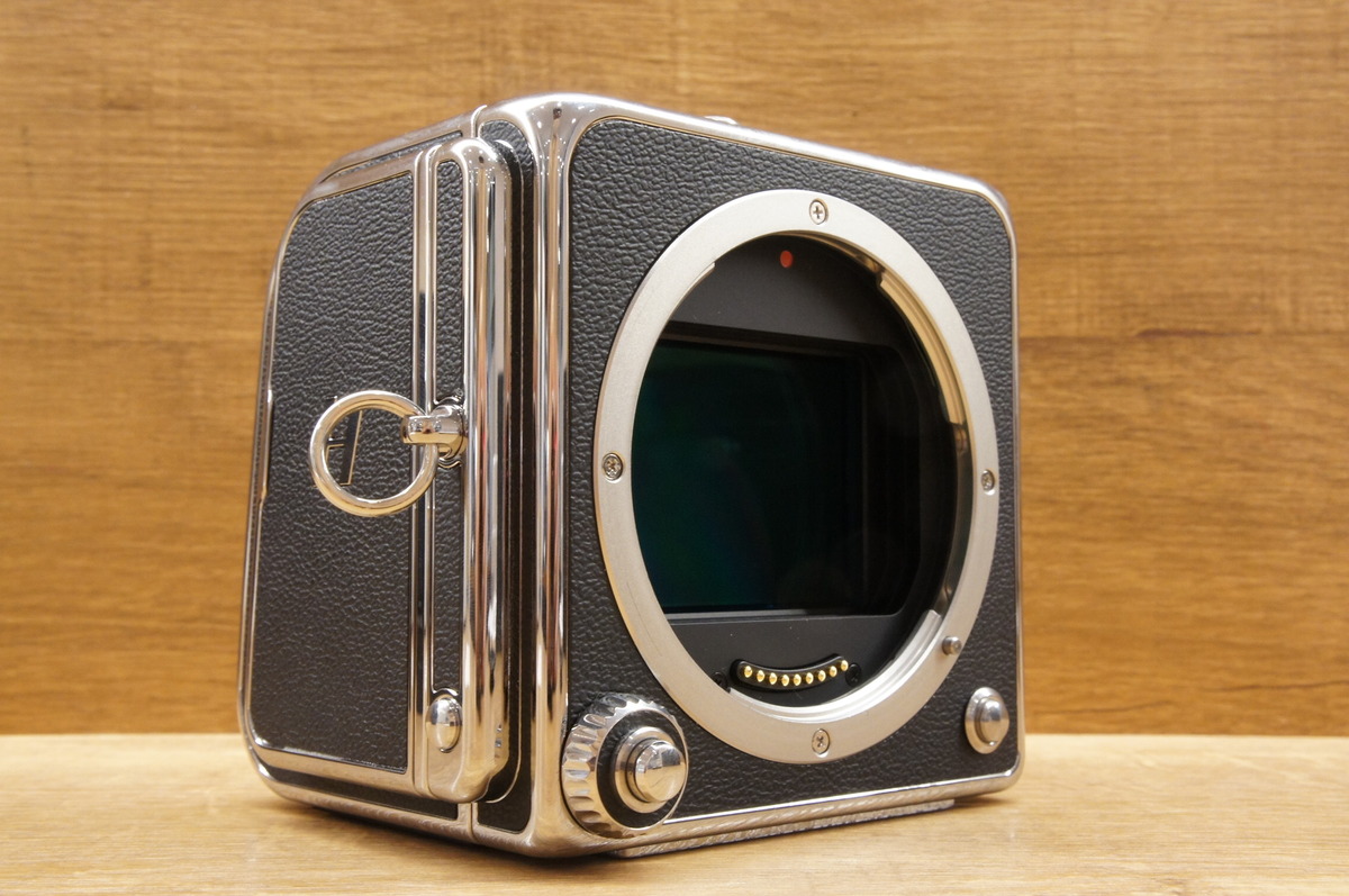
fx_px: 1572
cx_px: 674
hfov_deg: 46.4
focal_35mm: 42
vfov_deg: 31.8
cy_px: 448
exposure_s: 1/10
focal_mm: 28
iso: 1600
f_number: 16
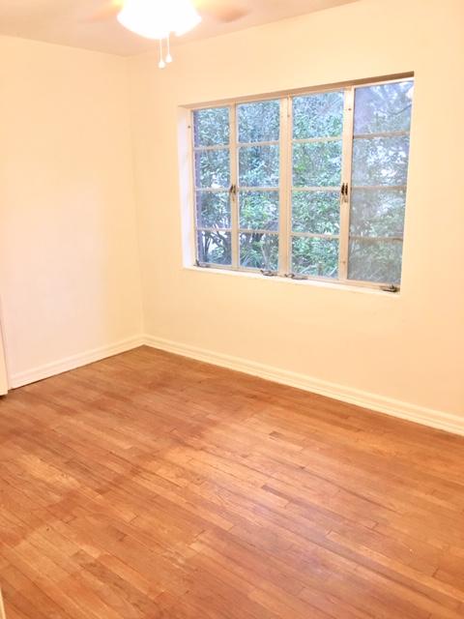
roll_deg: +0.5
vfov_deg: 61.7
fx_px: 518
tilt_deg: -12.9
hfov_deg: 48.2
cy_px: 310
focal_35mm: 29
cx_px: 232
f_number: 2.2
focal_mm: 4.15
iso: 64
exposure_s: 1/15
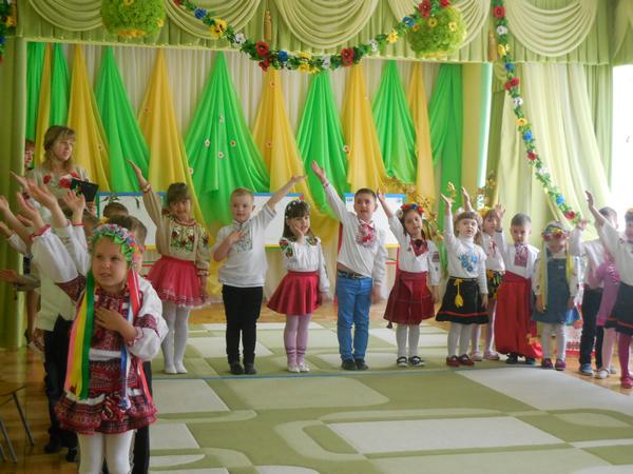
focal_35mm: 66
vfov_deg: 22.3
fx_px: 1207
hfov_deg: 29.4
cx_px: 316
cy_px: 237
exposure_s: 1/30
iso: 640
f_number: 4.2
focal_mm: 10.9
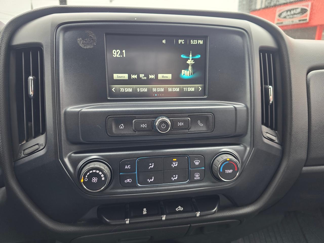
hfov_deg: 73.9
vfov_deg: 58.9
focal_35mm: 23
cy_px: 122
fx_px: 215
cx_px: 162
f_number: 1.7
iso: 80
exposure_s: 1/54.7
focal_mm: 6.3
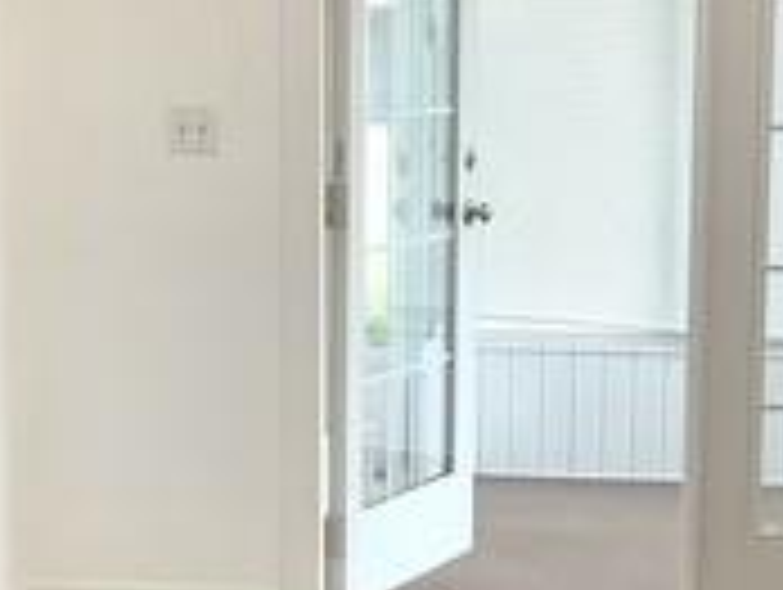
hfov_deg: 17.2
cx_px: 531
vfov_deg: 13.0
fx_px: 2582
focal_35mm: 114
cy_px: 414
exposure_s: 1/60
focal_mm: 3.3
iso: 64
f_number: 2.4
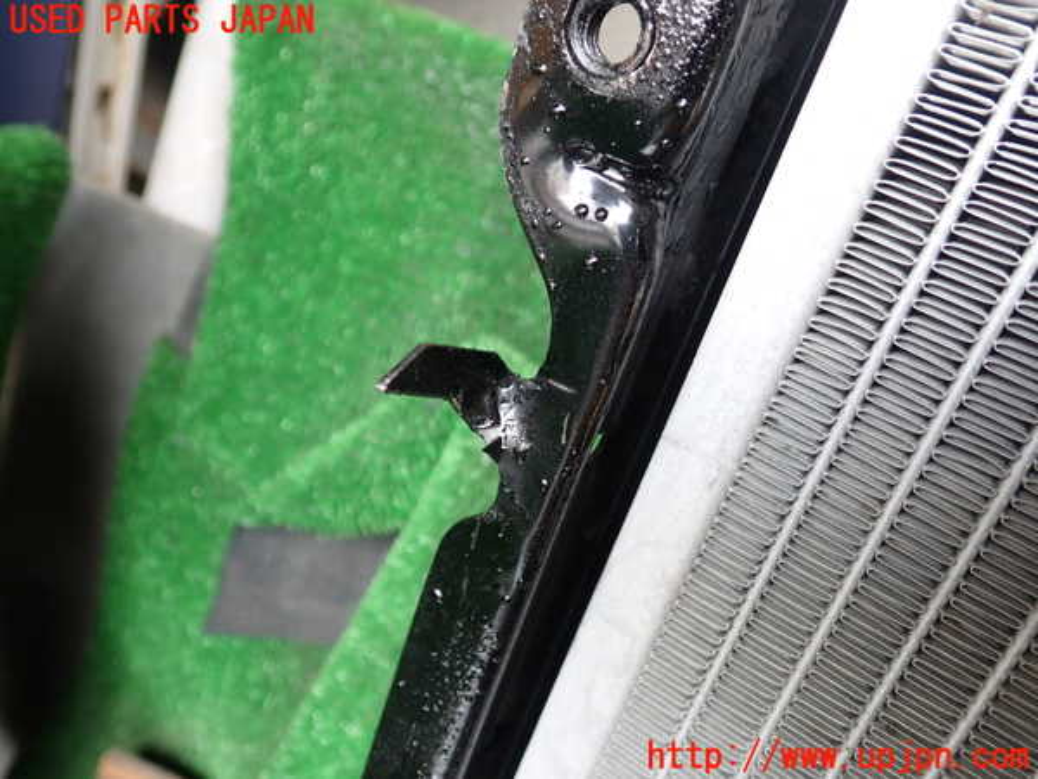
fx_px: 900
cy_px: 390
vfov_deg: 46.8
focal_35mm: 30
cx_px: 519
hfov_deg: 60.0
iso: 200
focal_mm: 5.4
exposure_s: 1/60
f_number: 2.3
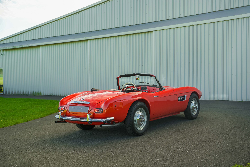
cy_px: 84
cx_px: 125
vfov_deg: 30.0
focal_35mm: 45
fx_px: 311
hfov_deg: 43.8
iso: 160
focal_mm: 44.8
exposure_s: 1/200
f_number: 4.5
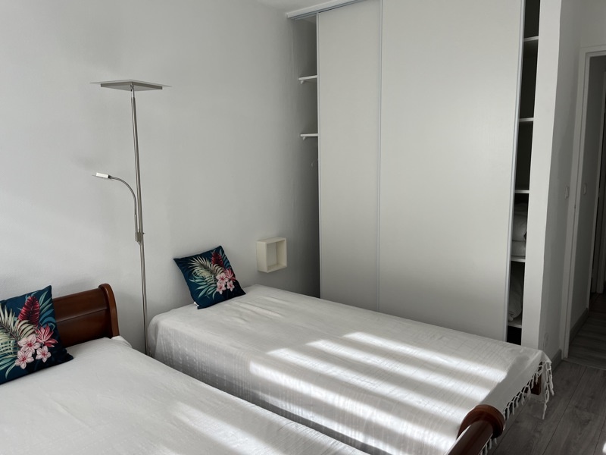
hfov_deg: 67.3
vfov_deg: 53.1
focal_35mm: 26
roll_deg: +1.7
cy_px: 228
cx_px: 303
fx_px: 455
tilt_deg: -8.5
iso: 50
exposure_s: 1/642
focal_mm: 5.1
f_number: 1.6
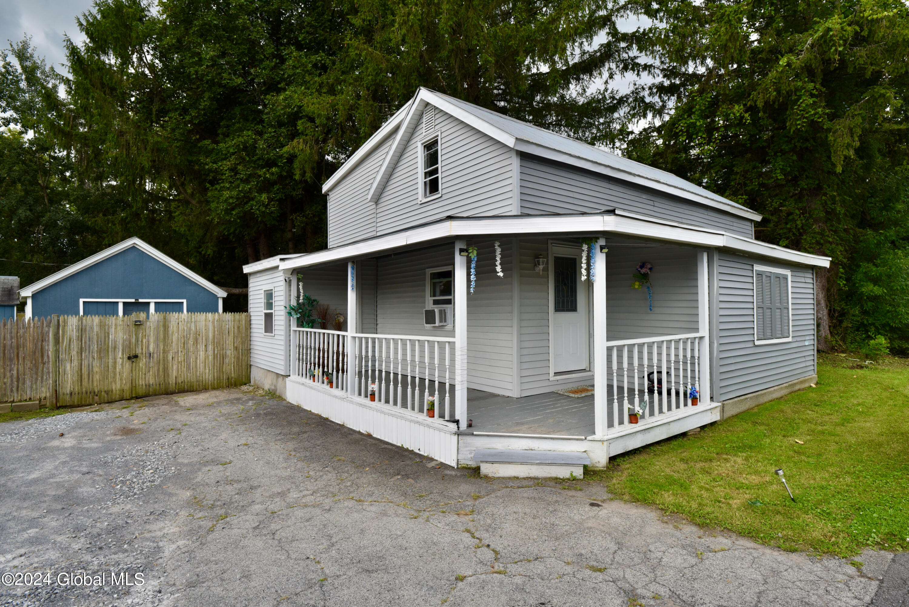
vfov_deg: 70.5
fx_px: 429
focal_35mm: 17
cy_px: 304
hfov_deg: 93.3
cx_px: 454
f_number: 8
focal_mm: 17
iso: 250
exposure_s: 1/250
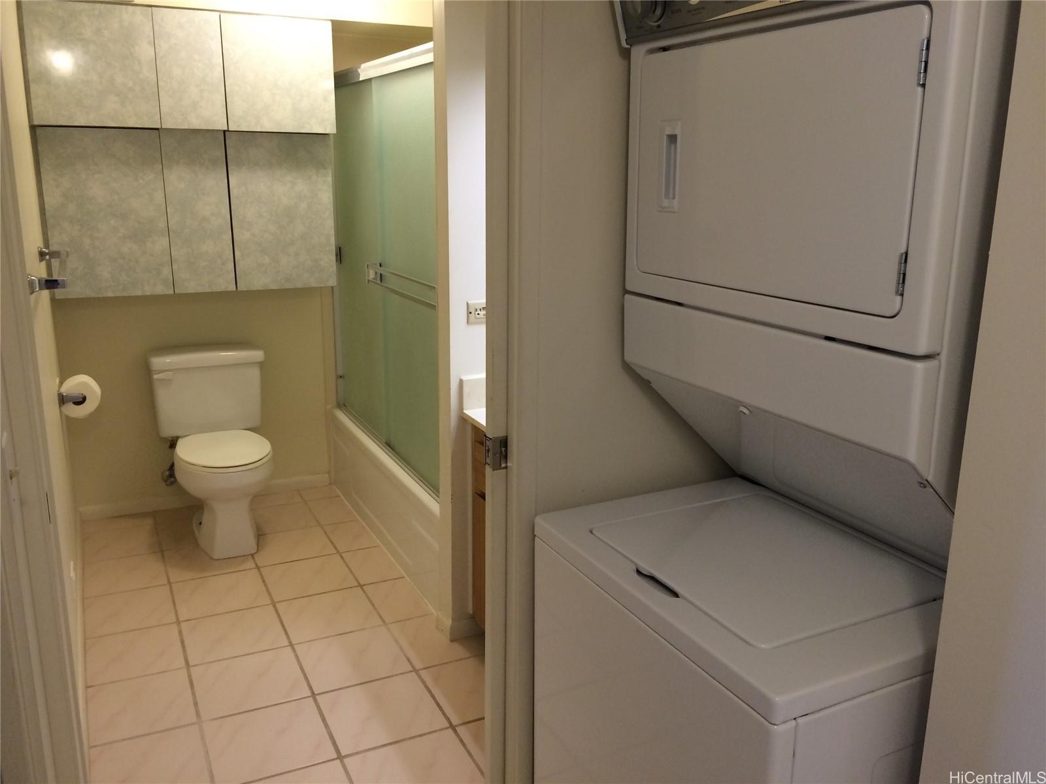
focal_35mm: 29
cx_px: 523
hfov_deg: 61.7
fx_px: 876
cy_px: 392
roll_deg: -0.6
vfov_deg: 48.2
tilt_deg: -15.1
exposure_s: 1/30
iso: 80
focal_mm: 4.15
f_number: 2.2
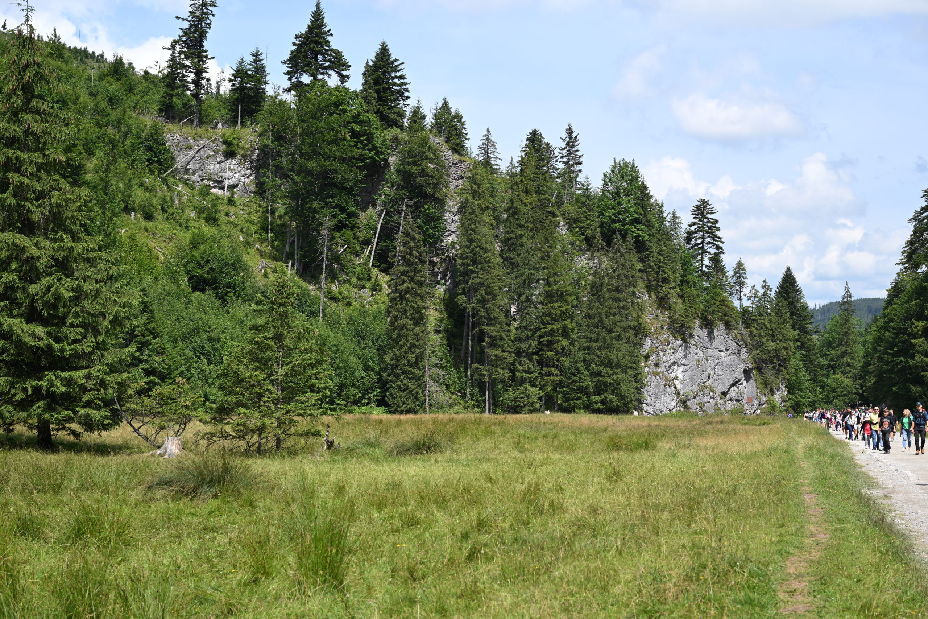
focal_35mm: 58
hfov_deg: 34.5
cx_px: 464
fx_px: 1495
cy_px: 310
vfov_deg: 23.4
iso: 100
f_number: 5.6
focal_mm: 58
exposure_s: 1/500
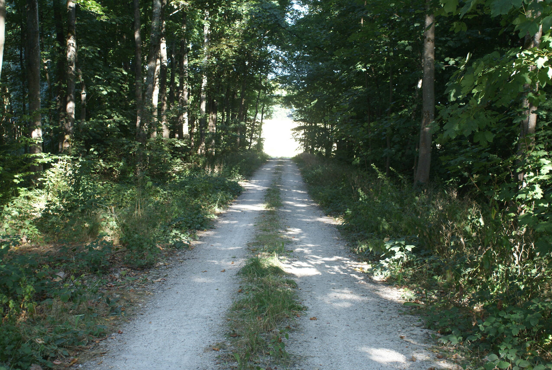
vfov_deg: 25.8
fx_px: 806
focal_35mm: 52
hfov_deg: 37.8
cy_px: 185
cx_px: 276
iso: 125
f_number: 5.6
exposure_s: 1/60
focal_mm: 35
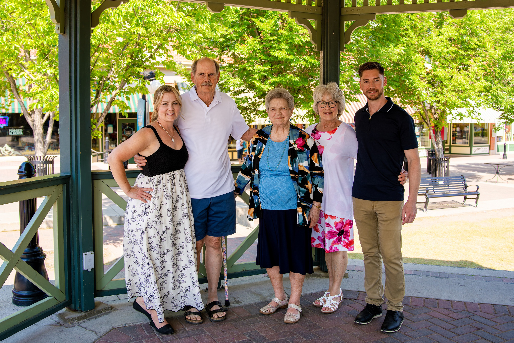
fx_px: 400
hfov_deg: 65.5
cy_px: 172
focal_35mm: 28
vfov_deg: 46.4
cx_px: 257
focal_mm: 28
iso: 100
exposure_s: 1/250
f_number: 4
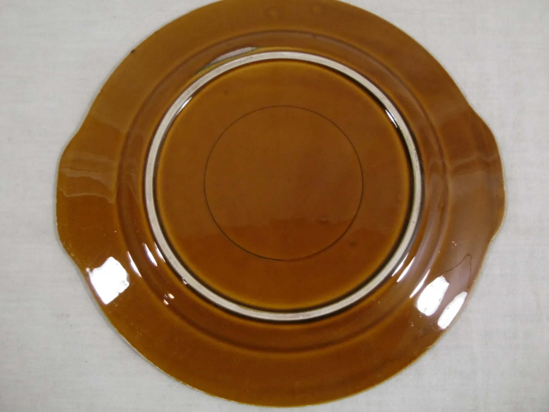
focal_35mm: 43
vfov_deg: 33.6
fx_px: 682
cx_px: 274
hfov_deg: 43.9
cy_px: 206
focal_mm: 7.7
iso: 400
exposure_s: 1/40
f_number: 3.8
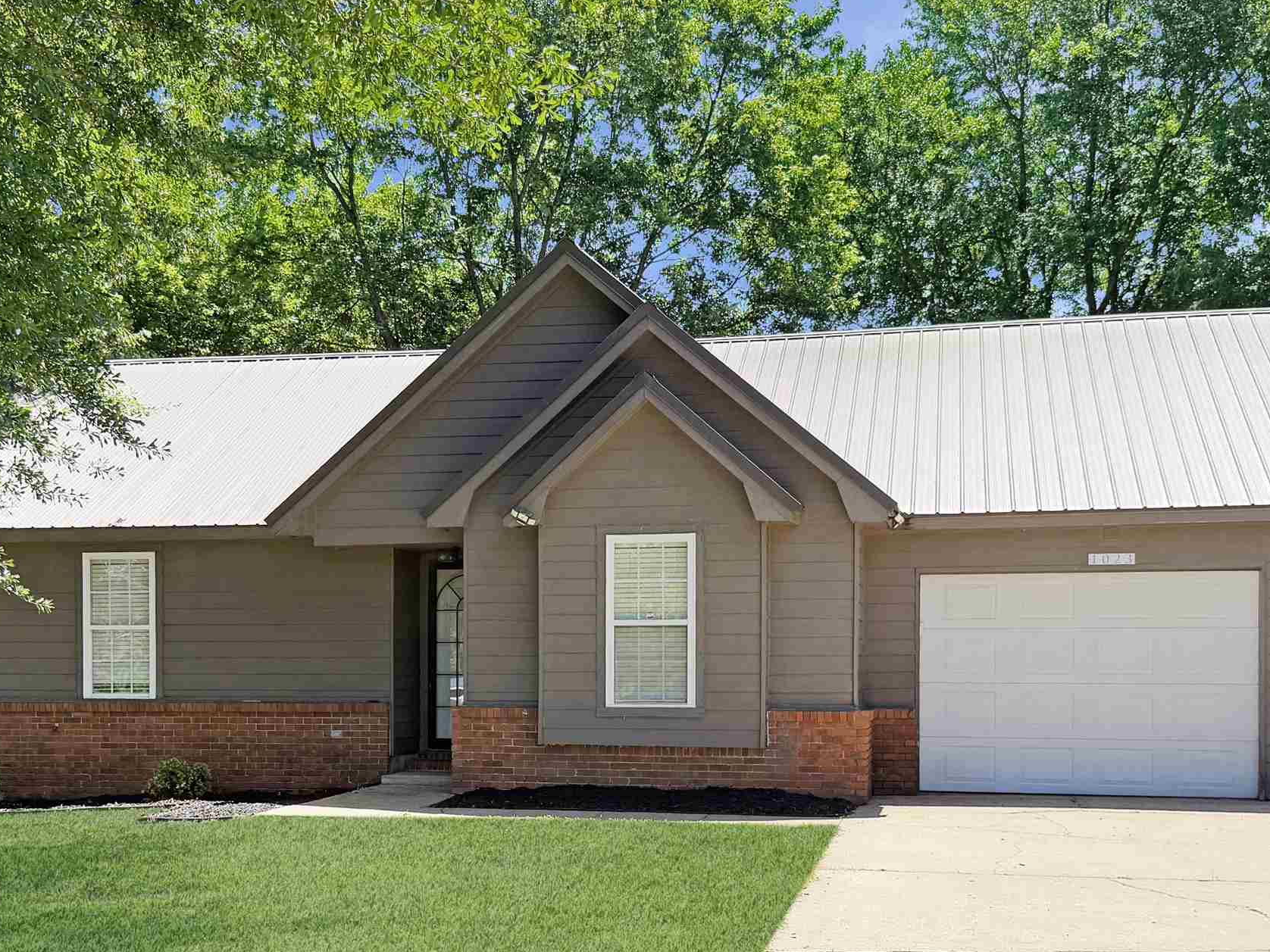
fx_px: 1614
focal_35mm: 44
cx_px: 559
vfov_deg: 32.2
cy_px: 723
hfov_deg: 42.9
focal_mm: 6.76
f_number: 1.78
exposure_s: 1/1855
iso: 100
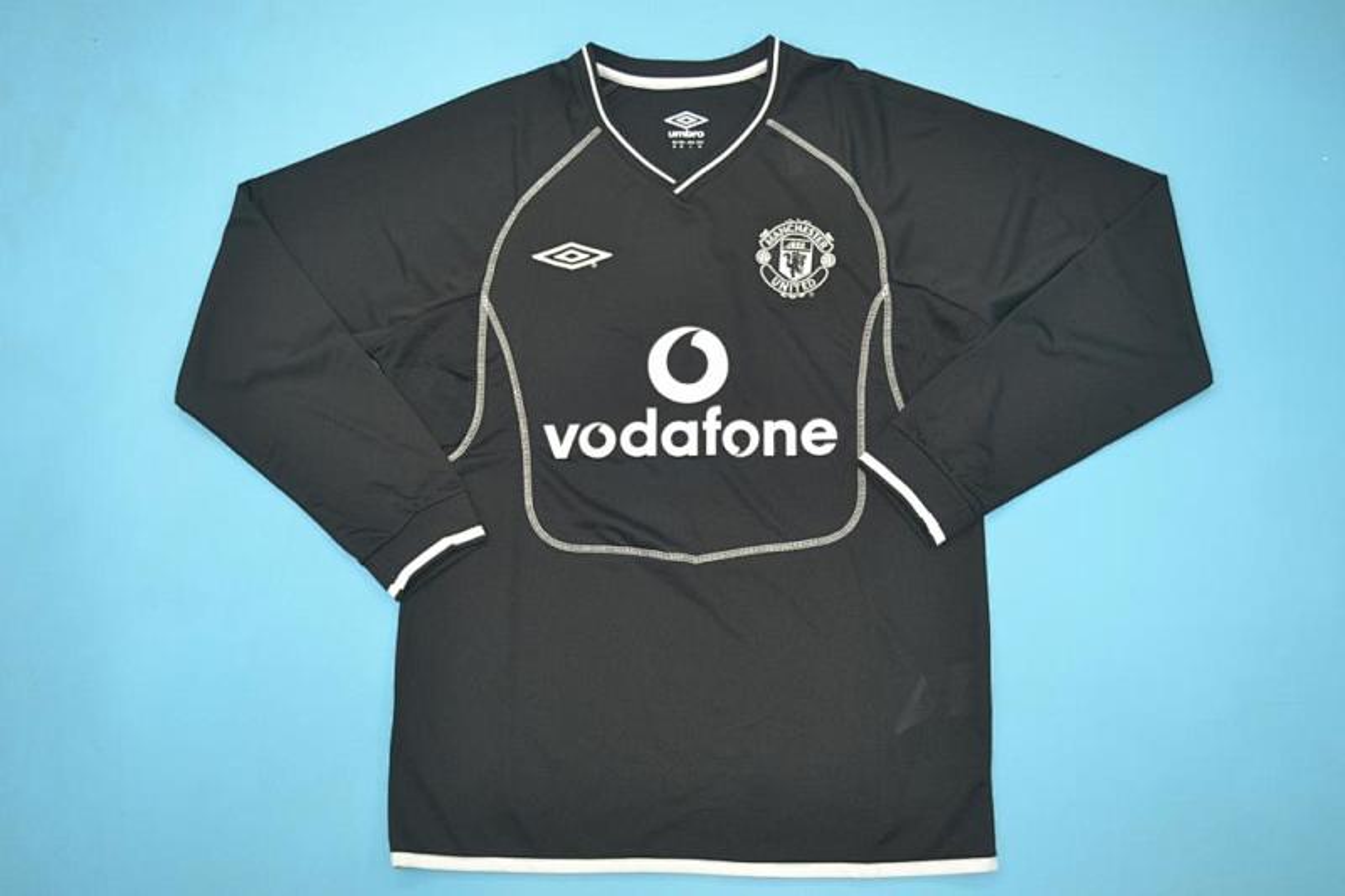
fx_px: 1233
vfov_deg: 40.0
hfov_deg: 57.2
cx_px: 672
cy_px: 448
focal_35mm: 33
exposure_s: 1/80
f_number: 4
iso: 200
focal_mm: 22
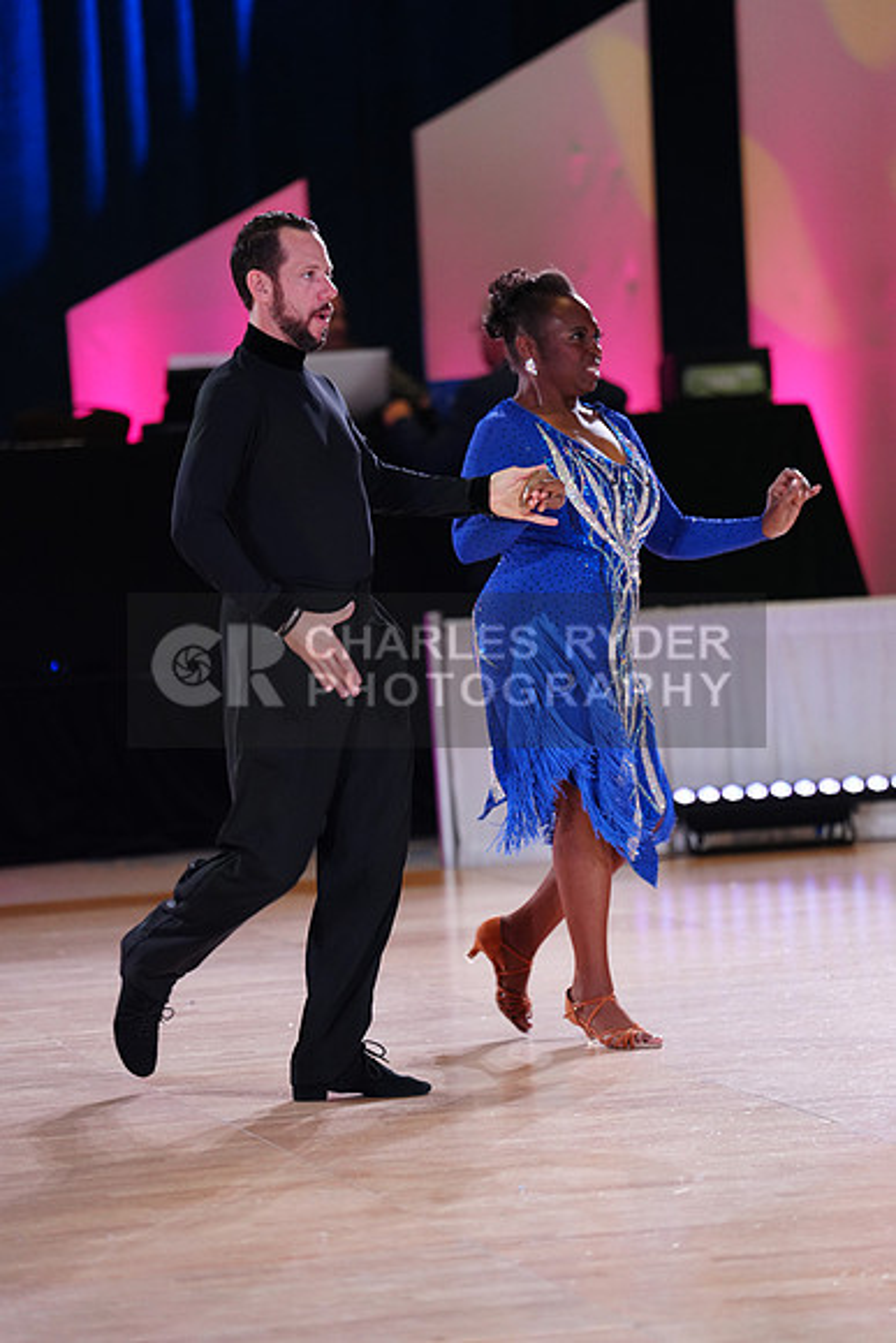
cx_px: 448
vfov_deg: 12.7
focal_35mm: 162
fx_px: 6044
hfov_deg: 8.5
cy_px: 672
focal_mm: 162
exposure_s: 1/400
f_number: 2.8
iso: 2000
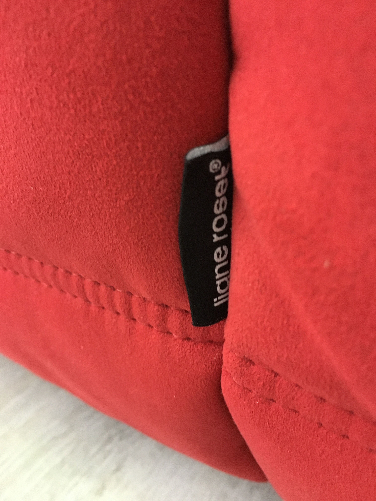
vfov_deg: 61.7
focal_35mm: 29
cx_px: 188
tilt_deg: -32.0
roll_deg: +4.9
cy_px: 250
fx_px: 420
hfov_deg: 48.2
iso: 320
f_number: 2.2
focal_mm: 4.15
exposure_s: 1/17
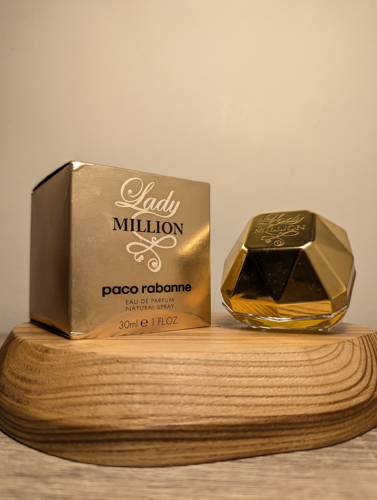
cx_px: 188
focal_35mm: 24
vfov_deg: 71.5
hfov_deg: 56.9
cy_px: 250
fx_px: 348
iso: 84
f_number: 1.85
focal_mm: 6.81
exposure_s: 1/90
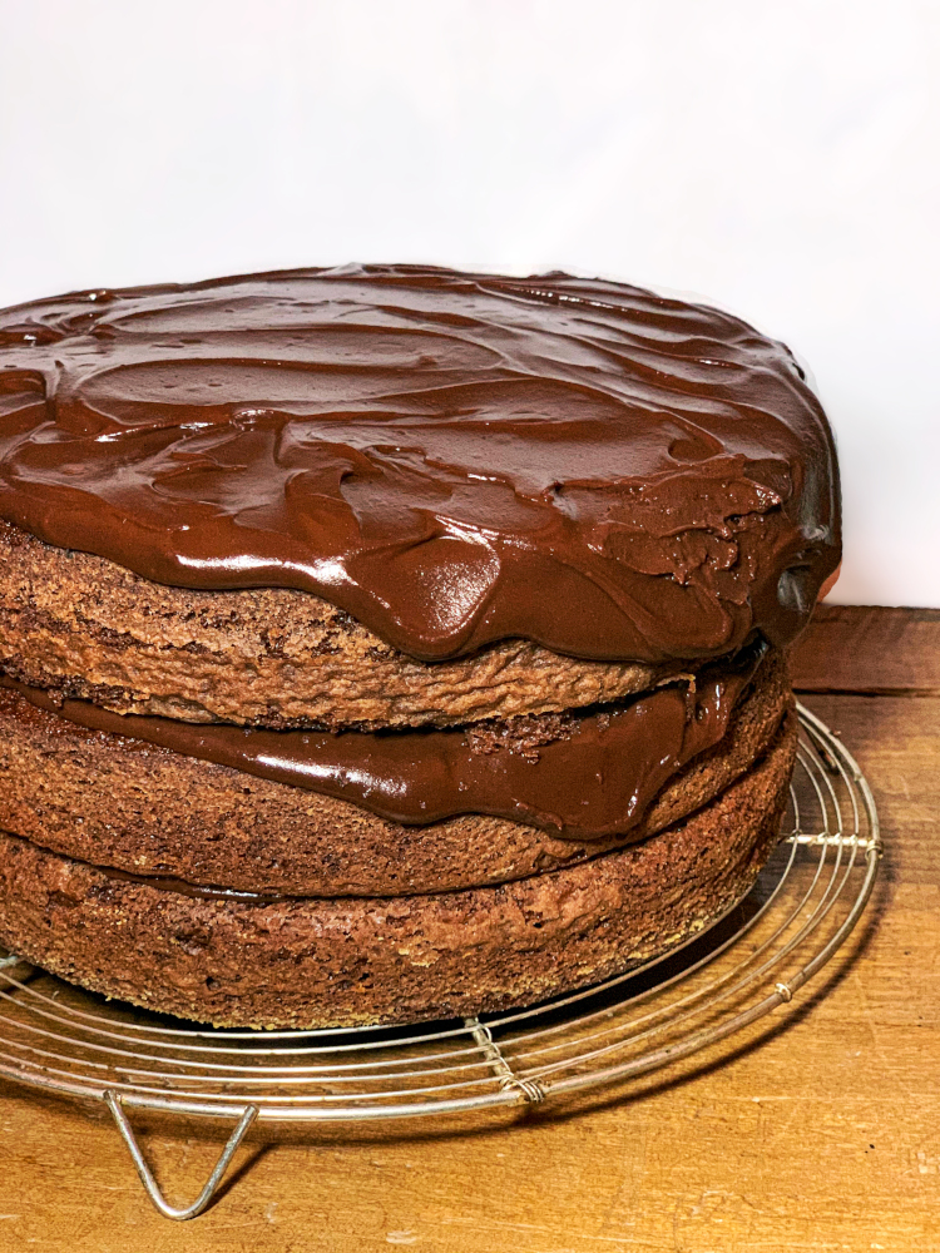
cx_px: 470
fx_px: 1883
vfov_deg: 36.8
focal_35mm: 52
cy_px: 626
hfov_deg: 28.0
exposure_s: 1/40
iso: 320
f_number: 2.4
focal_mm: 6
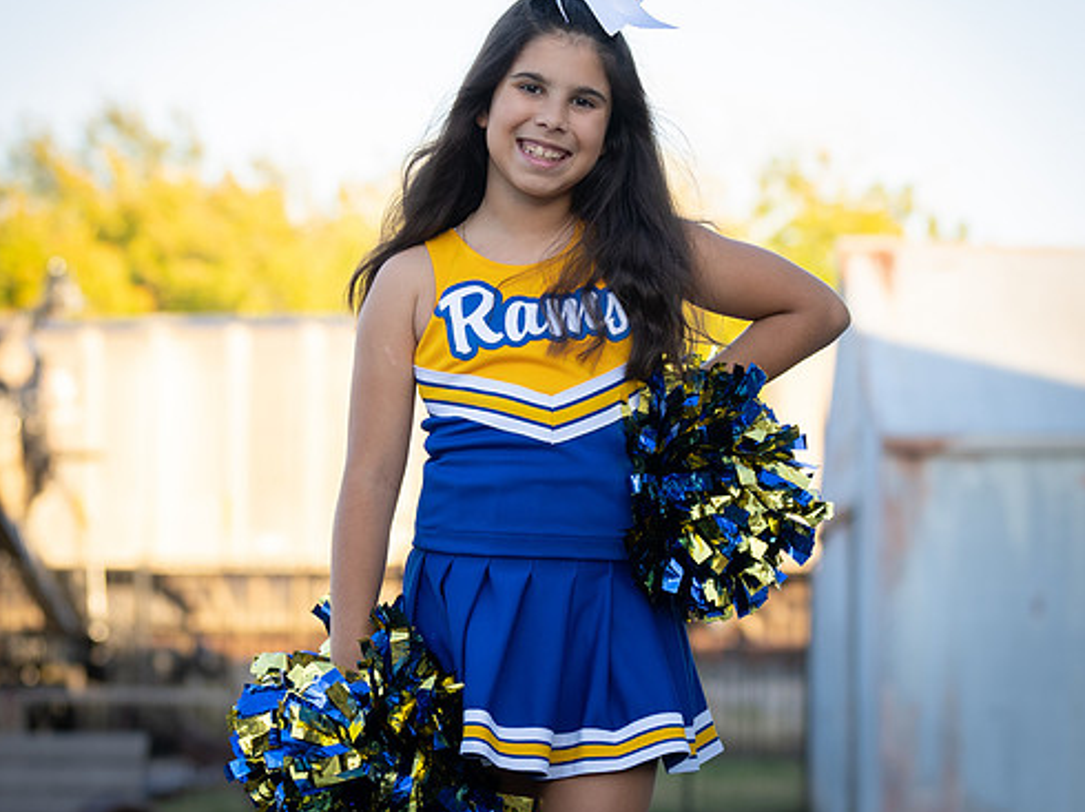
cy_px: 644
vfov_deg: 9.2
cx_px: 552
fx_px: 5044
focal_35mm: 161
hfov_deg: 12.3
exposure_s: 1/320
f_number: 2.8
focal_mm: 70
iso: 125
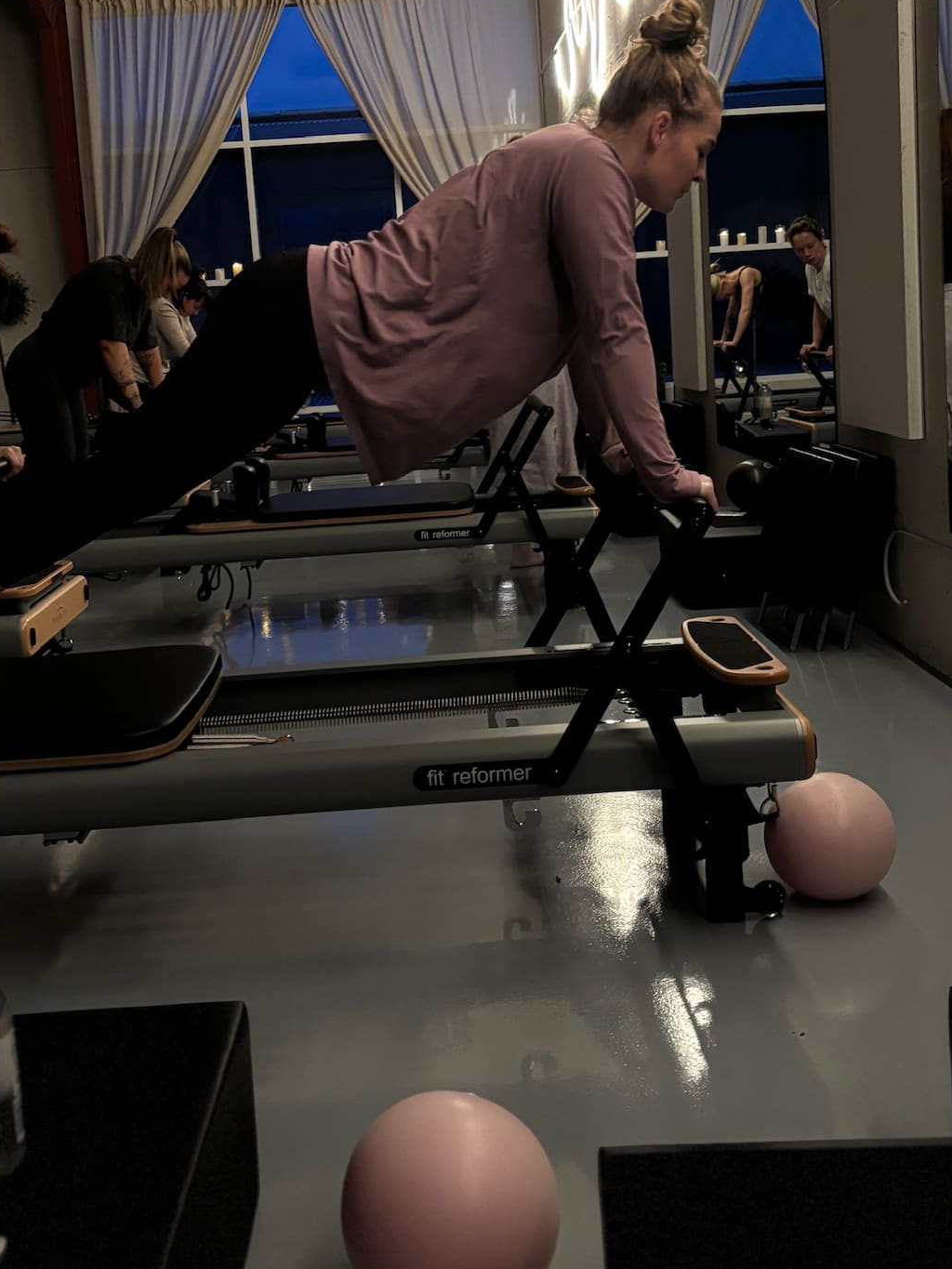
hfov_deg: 36.8
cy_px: 495
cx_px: 452
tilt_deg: -6.3
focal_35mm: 39
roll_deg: +3.1
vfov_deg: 47.5
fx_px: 1430
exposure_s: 1/50
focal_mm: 5.96
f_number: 1.6
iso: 500
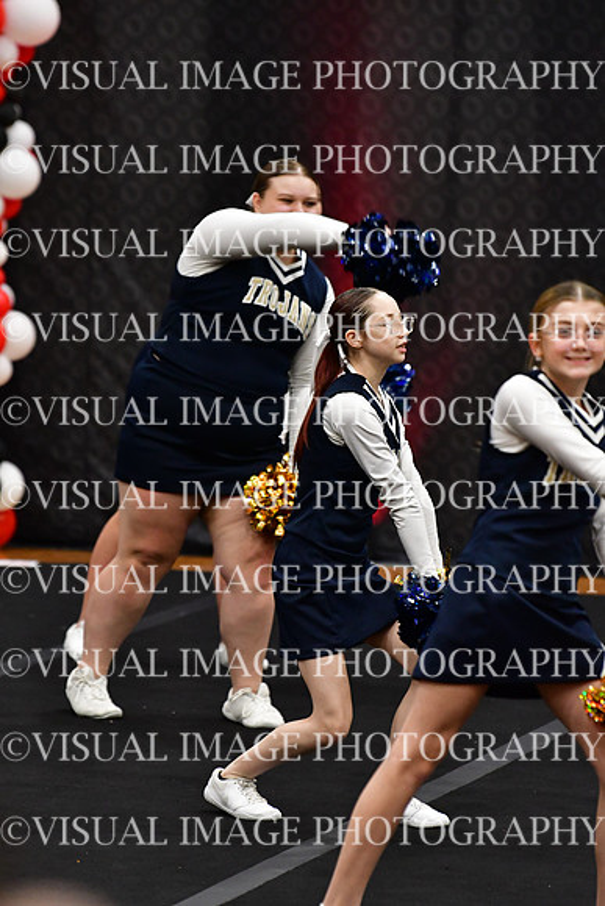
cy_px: 453
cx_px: 302
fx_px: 7557
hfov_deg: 4.6
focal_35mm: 300
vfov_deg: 6.9
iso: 4000
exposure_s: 1/500
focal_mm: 200
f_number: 3.5
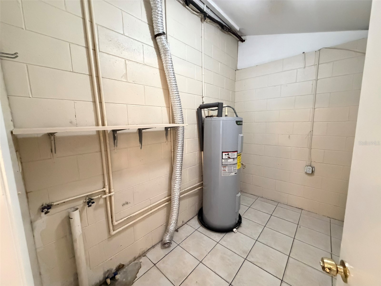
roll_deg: +1.8
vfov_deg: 85.7
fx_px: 154
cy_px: 143
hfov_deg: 102.1
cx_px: 190
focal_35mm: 14
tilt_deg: -7.4
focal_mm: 2.22
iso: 1000
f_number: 2.2
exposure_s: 1/40
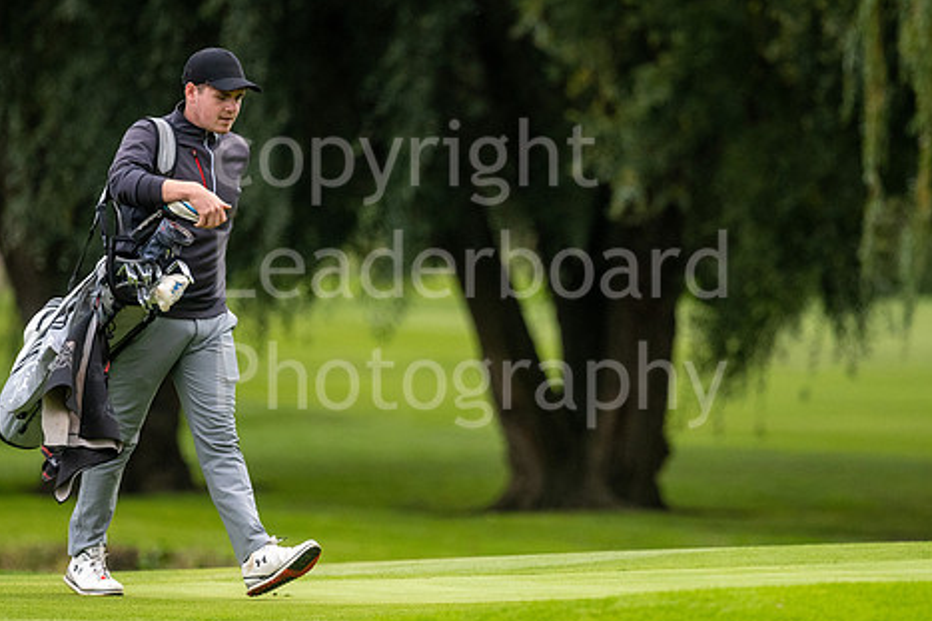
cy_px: 284
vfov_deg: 2.5
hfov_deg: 3.7
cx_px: 475
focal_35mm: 559
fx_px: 14466
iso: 640
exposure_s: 1/2500
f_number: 4
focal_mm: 300
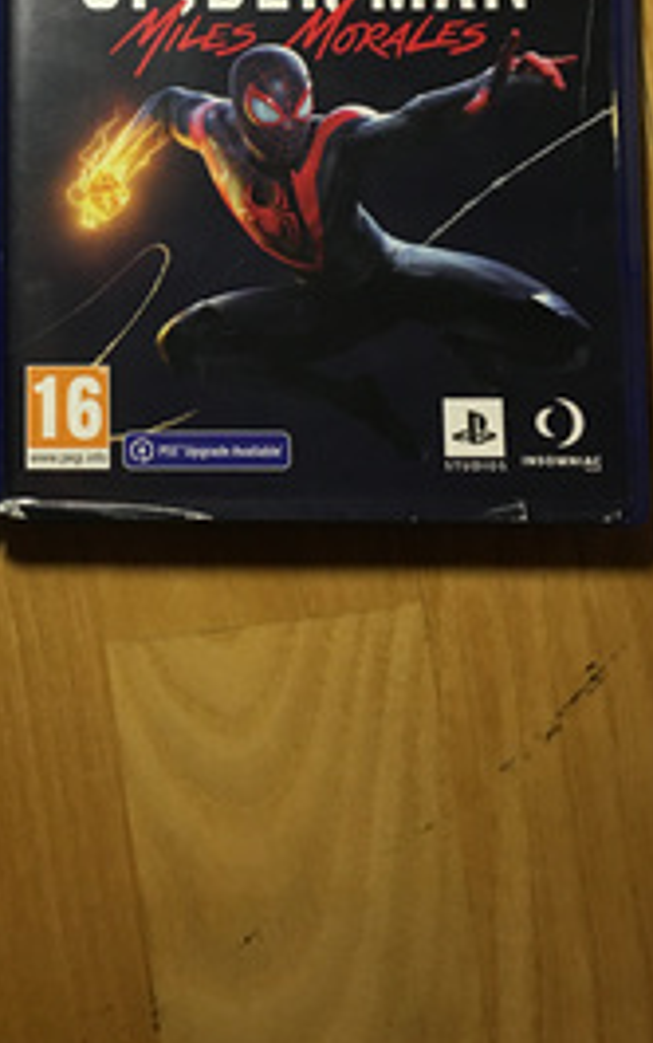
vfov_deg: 33.6
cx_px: 26
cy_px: 153
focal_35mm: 58
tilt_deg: -86.3
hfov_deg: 21.7
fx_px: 1649
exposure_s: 1/33
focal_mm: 4.15
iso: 200
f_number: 2.2
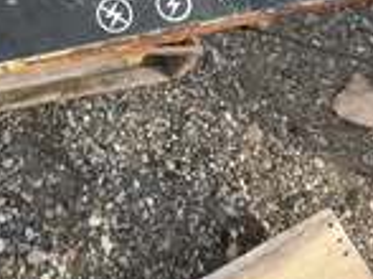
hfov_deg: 24.5
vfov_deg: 17.9
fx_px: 851
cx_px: 101
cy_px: -33
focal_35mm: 79
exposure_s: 1/495
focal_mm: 3
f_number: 1.8
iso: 25
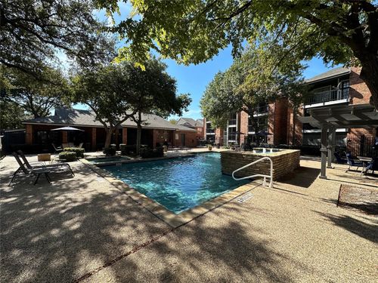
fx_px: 153
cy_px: 142
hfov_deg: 102.1
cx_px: 189
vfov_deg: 85.7
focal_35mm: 14
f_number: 2.2
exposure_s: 1/1233
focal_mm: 2.22
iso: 40
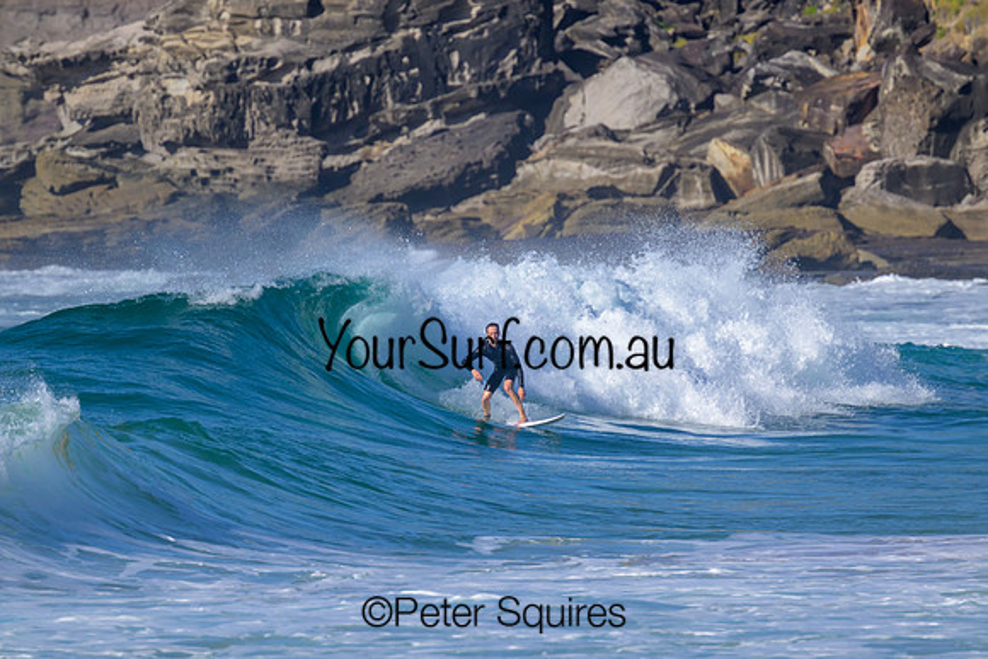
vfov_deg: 1.7
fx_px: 21960
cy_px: 330
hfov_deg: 2.6
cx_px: 494
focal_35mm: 800
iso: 900
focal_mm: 800
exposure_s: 1/2000
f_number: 11
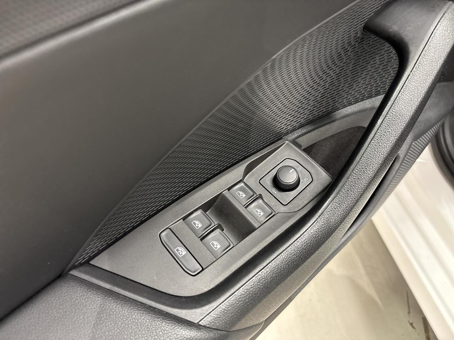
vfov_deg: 53.1
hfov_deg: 67.3
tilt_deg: -52.8
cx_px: 227
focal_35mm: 26
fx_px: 341
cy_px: 170
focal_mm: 5.96
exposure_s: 1/60
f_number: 1.6
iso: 500
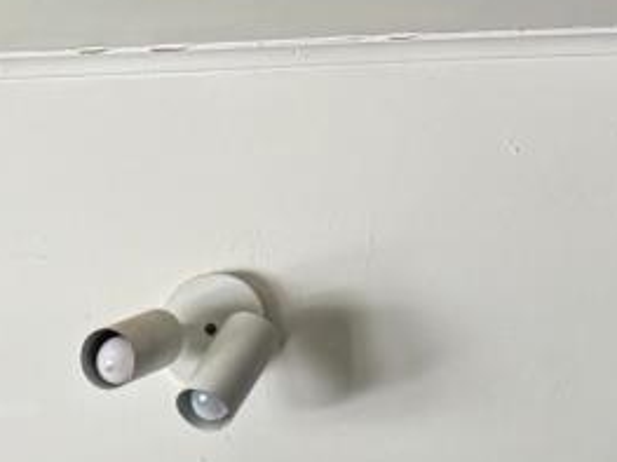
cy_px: 1211
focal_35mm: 137
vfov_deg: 9.3
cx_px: -465
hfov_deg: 13.1
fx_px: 2441
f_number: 1.78
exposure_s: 1/121
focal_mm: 6.76
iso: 200
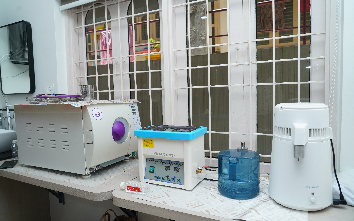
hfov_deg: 72.5
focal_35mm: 25
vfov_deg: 49.3
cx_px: 174
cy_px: 111
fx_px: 241
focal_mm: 24
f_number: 5.6
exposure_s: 1/125
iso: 400
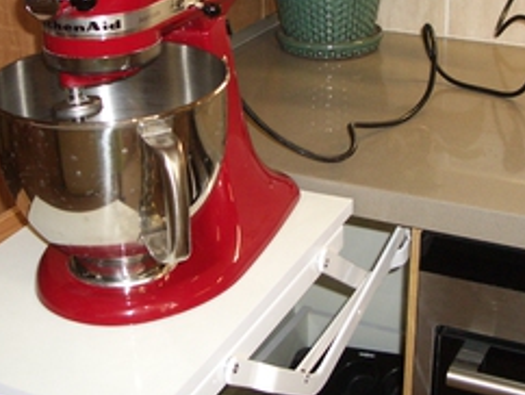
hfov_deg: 29.6
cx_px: 180
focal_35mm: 65
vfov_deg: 22.5
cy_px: 122
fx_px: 987
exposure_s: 1/60
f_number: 2.6
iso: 200
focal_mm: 5.8
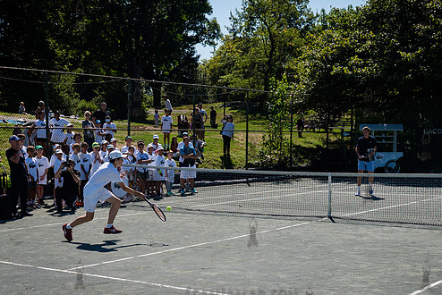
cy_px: 204
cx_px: 275
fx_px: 700
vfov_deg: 23.7
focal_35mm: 57
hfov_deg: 34.9
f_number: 3.5
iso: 200
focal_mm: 29
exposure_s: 1/2000
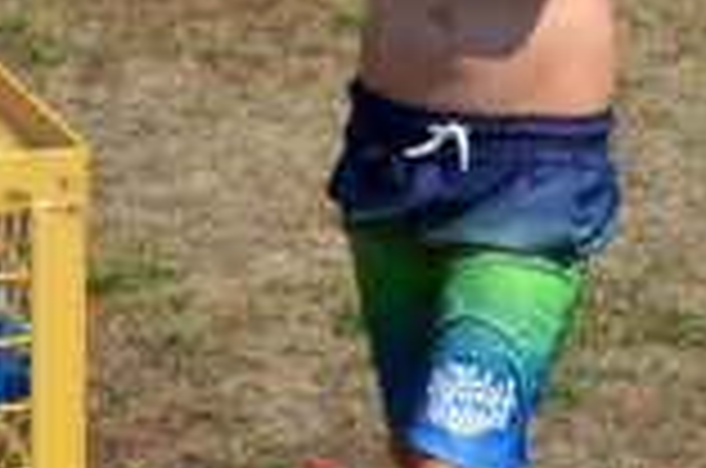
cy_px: -302
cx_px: 558
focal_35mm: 186
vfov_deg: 7.2
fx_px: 3640
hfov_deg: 11.0
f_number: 9
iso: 100
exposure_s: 1/320
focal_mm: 30
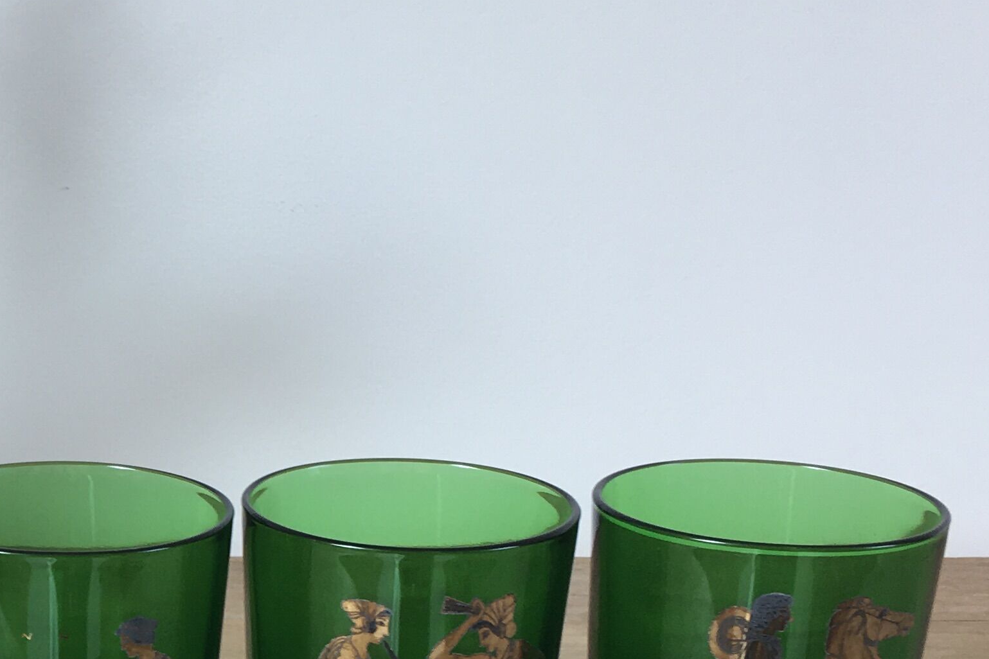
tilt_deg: -16.3
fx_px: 2170
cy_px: 648
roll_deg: -0.2
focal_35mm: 79
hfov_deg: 24.7
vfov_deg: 16.9
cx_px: 37
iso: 25
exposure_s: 1/50
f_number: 2.2
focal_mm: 4.15
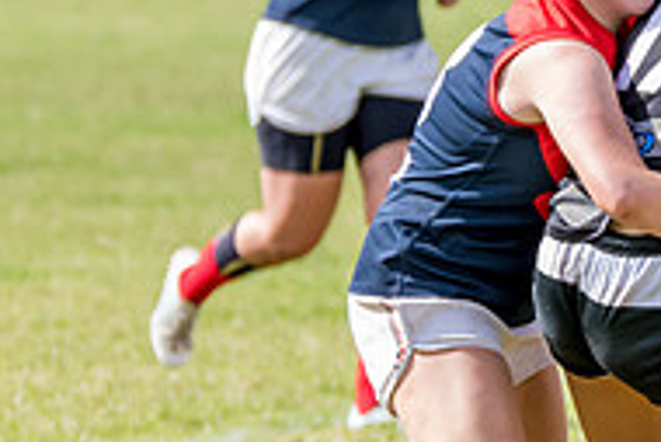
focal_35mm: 1315
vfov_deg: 1.0
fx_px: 24163
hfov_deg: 1.6
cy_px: 251
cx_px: 703
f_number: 7.1
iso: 800
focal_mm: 280
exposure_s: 1/1600
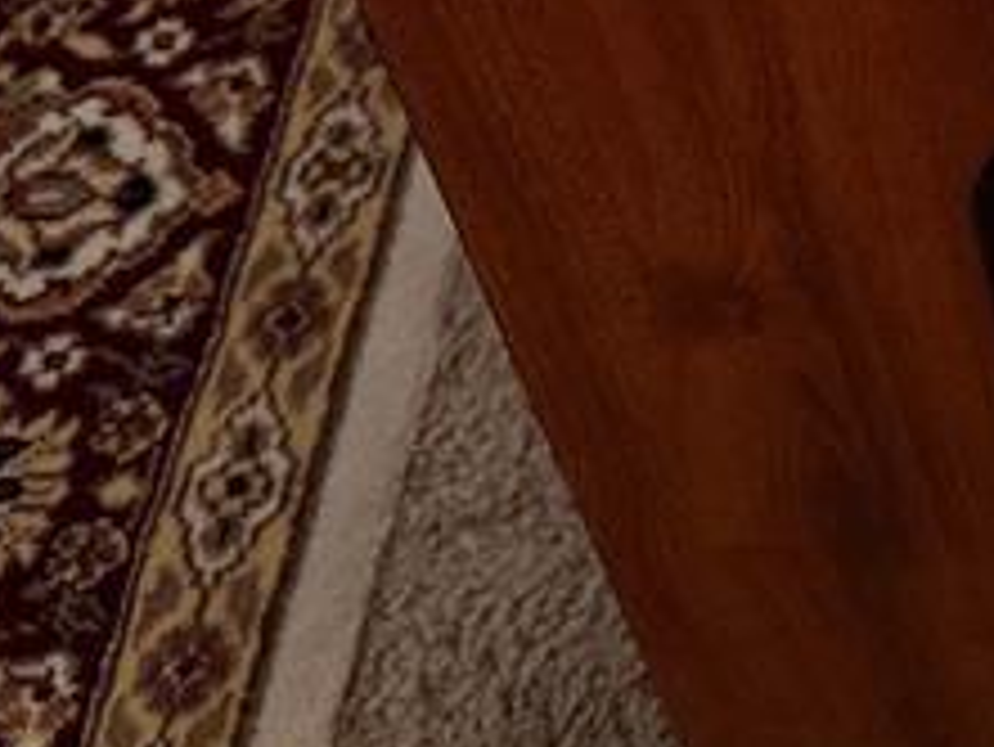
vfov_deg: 12.2
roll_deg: -0.1
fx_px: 3189
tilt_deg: -42.9
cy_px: -634
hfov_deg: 15.9
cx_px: 1592
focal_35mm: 111
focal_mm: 6.76
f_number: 1.78
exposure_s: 1/40
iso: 640
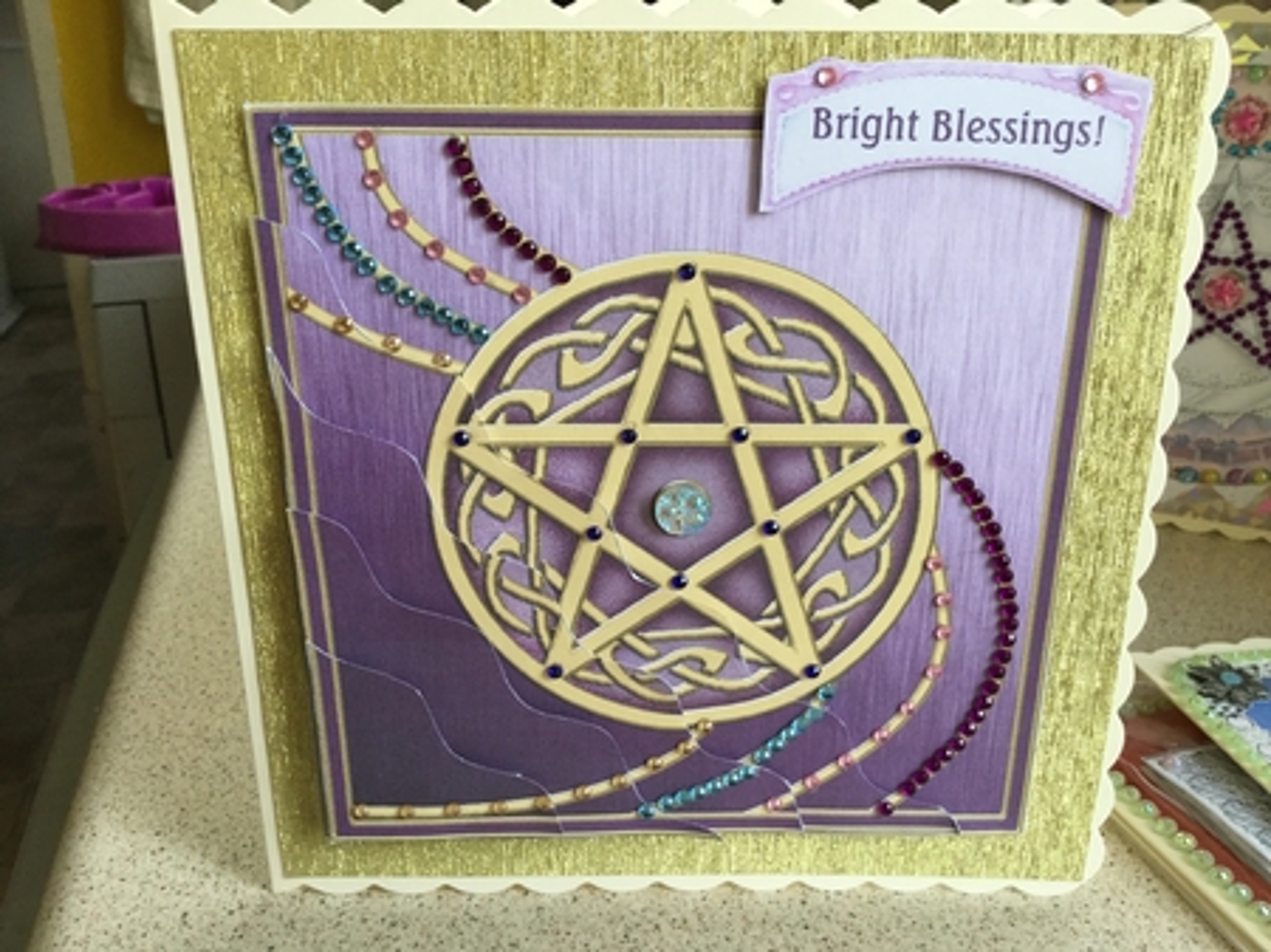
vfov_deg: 45.4
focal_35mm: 31
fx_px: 1138
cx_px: 636
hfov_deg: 58.4
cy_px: 476
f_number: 2.4
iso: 40
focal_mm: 3.3
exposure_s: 1/33
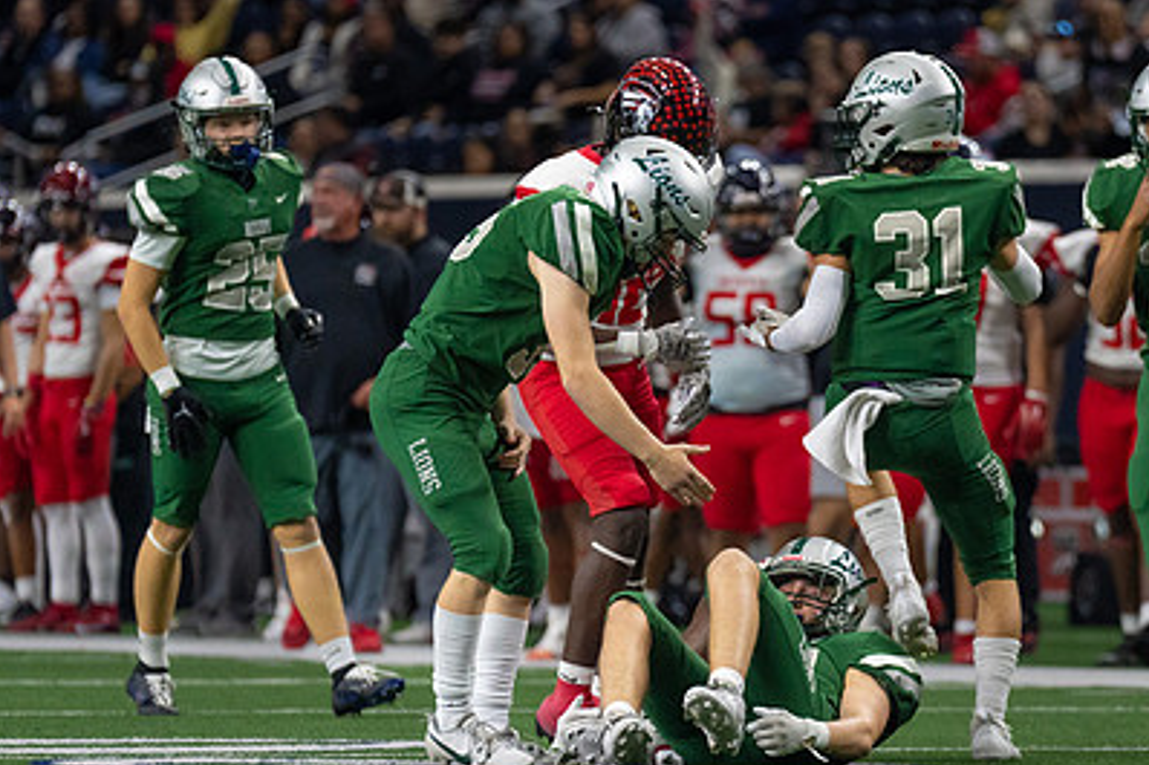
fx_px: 13526
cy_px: 569
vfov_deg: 3.2
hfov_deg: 4.9
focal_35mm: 424
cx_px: 762
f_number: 2.8
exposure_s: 1/1000
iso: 2000
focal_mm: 200
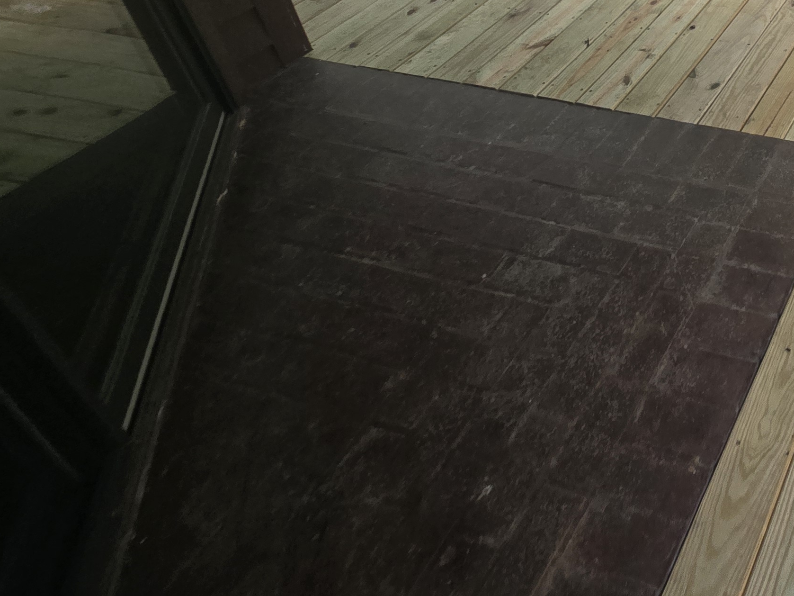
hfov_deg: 42.3
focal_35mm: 31
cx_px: 919
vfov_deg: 36.3
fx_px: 711
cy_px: -102
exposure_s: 1/120
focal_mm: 2.2
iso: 64
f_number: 2.2
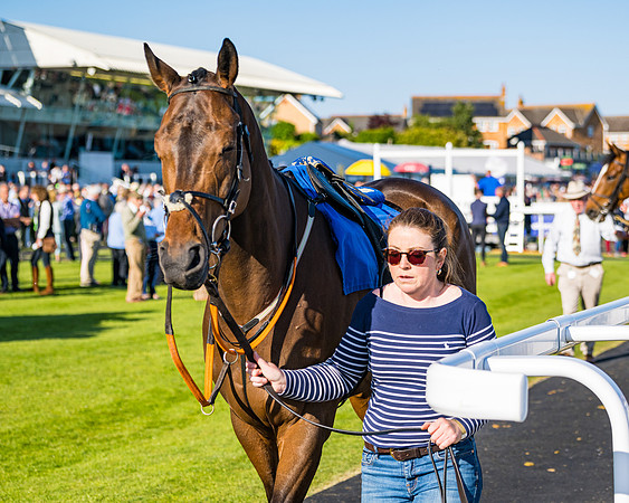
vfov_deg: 17.4
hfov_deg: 21.6
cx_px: 391
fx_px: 1643
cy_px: 275
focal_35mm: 88
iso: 200
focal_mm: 70
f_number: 4
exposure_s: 1/2000
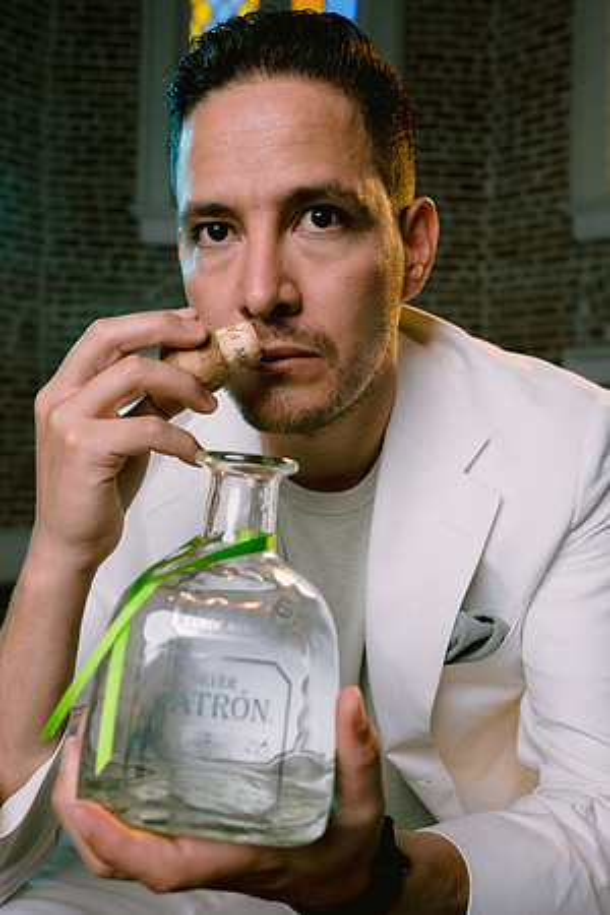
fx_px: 890
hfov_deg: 37.9
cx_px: 305
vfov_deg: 54.4
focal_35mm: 35
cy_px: 458
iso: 200
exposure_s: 1/160
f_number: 5.6
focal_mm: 35
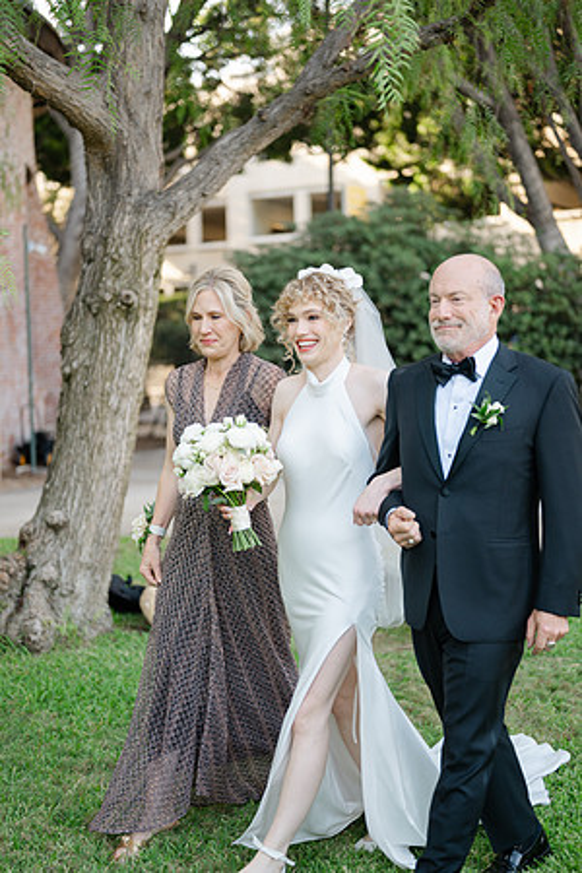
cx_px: 291
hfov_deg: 27.0
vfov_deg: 39.6
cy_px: 436
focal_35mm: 50
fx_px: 1212
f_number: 1.8
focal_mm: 50
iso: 100
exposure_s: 1/400
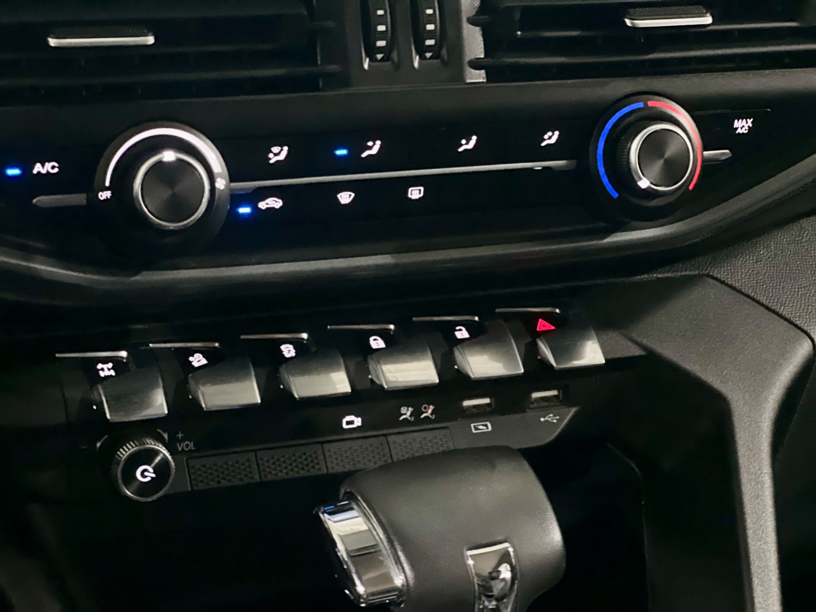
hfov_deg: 25.3
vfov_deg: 19.1
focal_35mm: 77
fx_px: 1815
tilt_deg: -20.7
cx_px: 408
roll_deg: -1.1
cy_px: 306
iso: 2000
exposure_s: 1/15
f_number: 2.8
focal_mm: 9
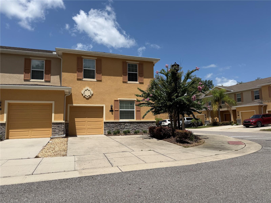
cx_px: 136
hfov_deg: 71.6
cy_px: 102
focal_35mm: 24
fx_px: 188
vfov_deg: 56.8
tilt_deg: +7.1
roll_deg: +1.3
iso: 80
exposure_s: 1/7353
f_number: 1.78
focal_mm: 6.76
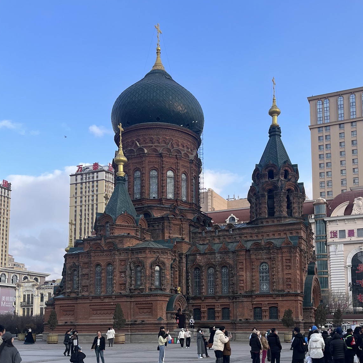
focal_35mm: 40
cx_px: 203
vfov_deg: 40.8
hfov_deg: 41.8
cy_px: 266
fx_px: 475
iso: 50
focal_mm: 5.1
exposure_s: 1/1056
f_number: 1.6
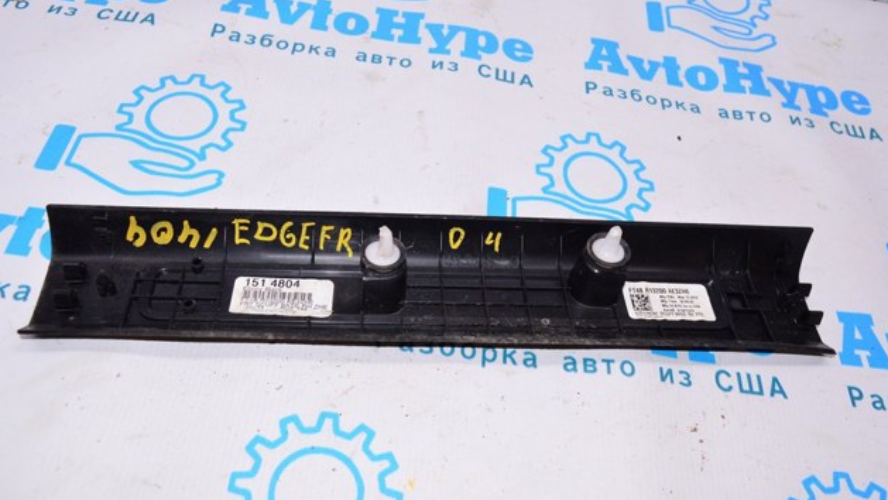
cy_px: 218
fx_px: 790
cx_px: 448
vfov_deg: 35.1
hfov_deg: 58.7
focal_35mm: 34
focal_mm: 21
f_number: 8
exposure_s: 1/200
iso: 1600
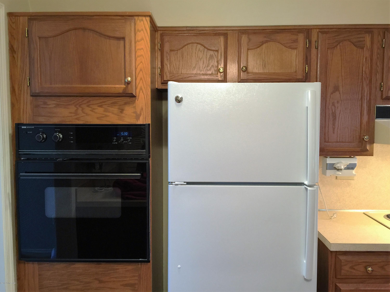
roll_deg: +0.9
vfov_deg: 48.2
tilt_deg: -4.1
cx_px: 195
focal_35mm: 29
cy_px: 146
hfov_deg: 61.7
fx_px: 327
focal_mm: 4.15
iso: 80
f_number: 2.2
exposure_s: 1/15
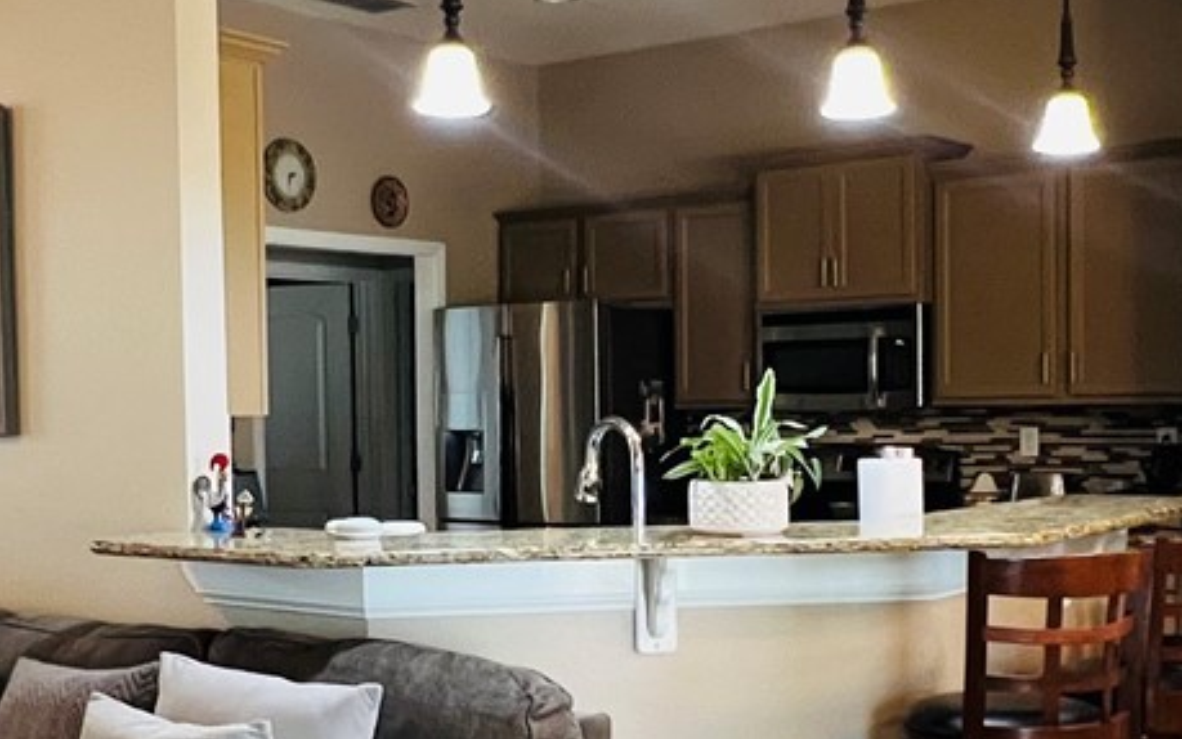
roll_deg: +1.3
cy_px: 456
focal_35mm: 48
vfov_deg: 26.8
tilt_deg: -2.1
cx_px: 533
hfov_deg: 41.8
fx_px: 1546
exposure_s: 1/60
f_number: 1.8
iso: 640
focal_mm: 1.57
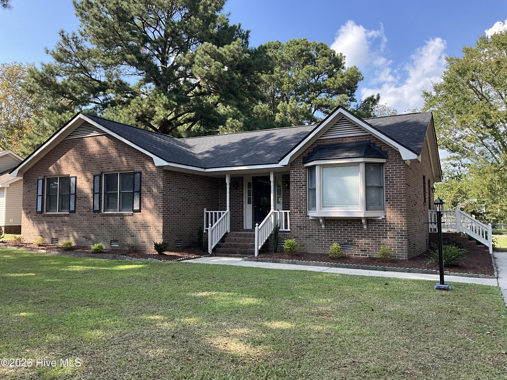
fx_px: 425
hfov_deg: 61.7
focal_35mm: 29
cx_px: 254
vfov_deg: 48.2
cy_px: 190
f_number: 1.8
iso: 25
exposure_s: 1/500
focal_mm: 3
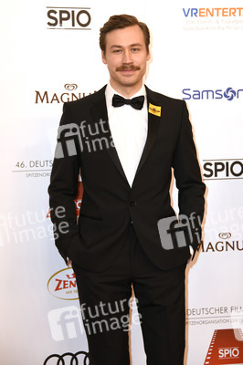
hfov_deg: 13.0
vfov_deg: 19.5
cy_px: 182
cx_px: 122
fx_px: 1065
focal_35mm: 105
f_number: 6.3
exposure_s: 1/125
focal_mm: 105
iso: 250
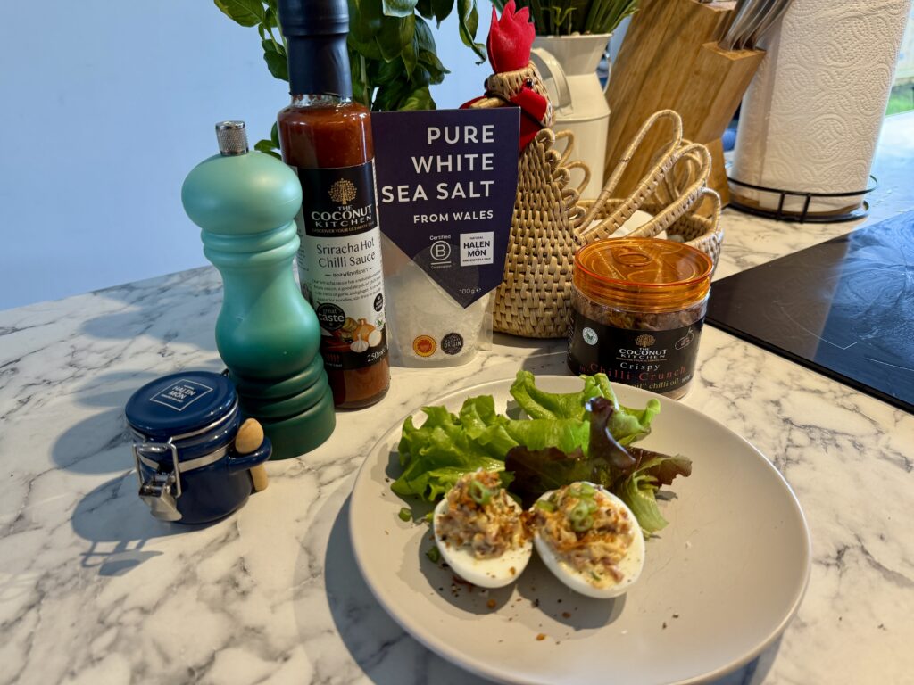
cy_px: 342
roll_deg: +1.6
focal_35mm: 24
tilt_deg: -28.3
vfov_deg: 56.8
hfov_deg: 71.6
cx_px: 457
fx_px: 634
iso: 200
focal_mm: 6.76
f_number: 1.78
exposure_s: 1/121
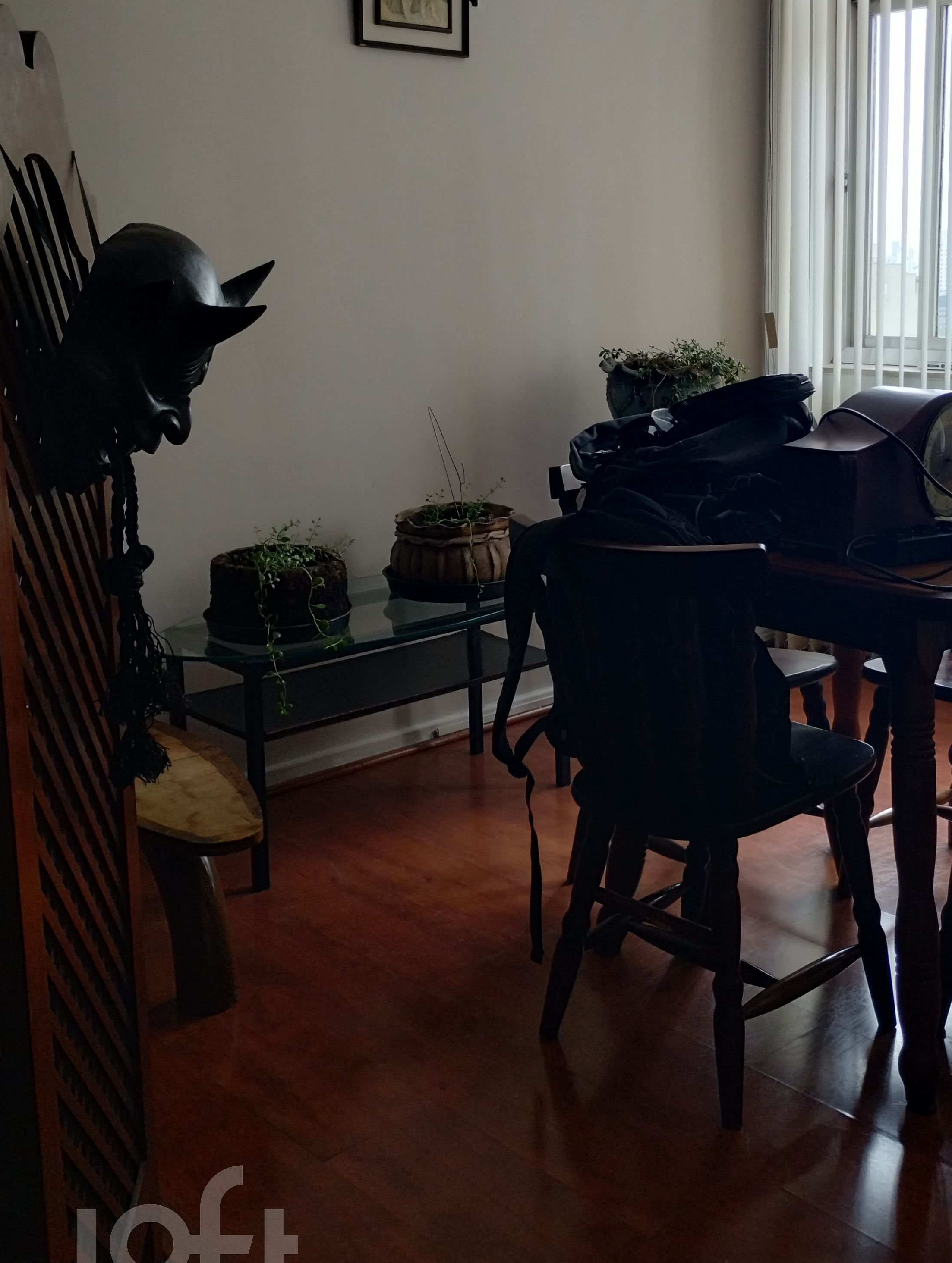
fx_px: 1426
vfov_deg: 47.5
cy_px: 503
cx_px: 630
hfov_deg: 36.6
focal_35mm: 39
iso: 247
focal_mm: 4.27
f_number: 1.8
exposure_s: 1/120
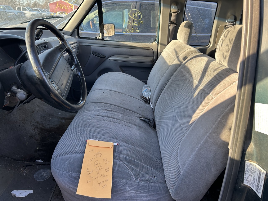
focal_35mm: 26
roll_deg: -2.3
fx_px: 201
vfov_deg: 53.1
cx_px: 134
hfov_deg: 67.3
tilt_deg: -19.4
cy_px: 100
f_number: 1.5
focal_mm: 5.7
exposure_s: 1/170
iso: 40
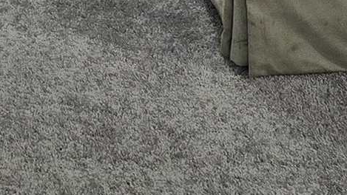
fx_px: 1509
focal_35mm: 164
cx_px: -203
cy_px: -522
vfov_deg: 6.3
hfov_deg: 12.4
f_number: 1.7
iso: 200
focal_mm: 6.3
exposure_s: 1/120
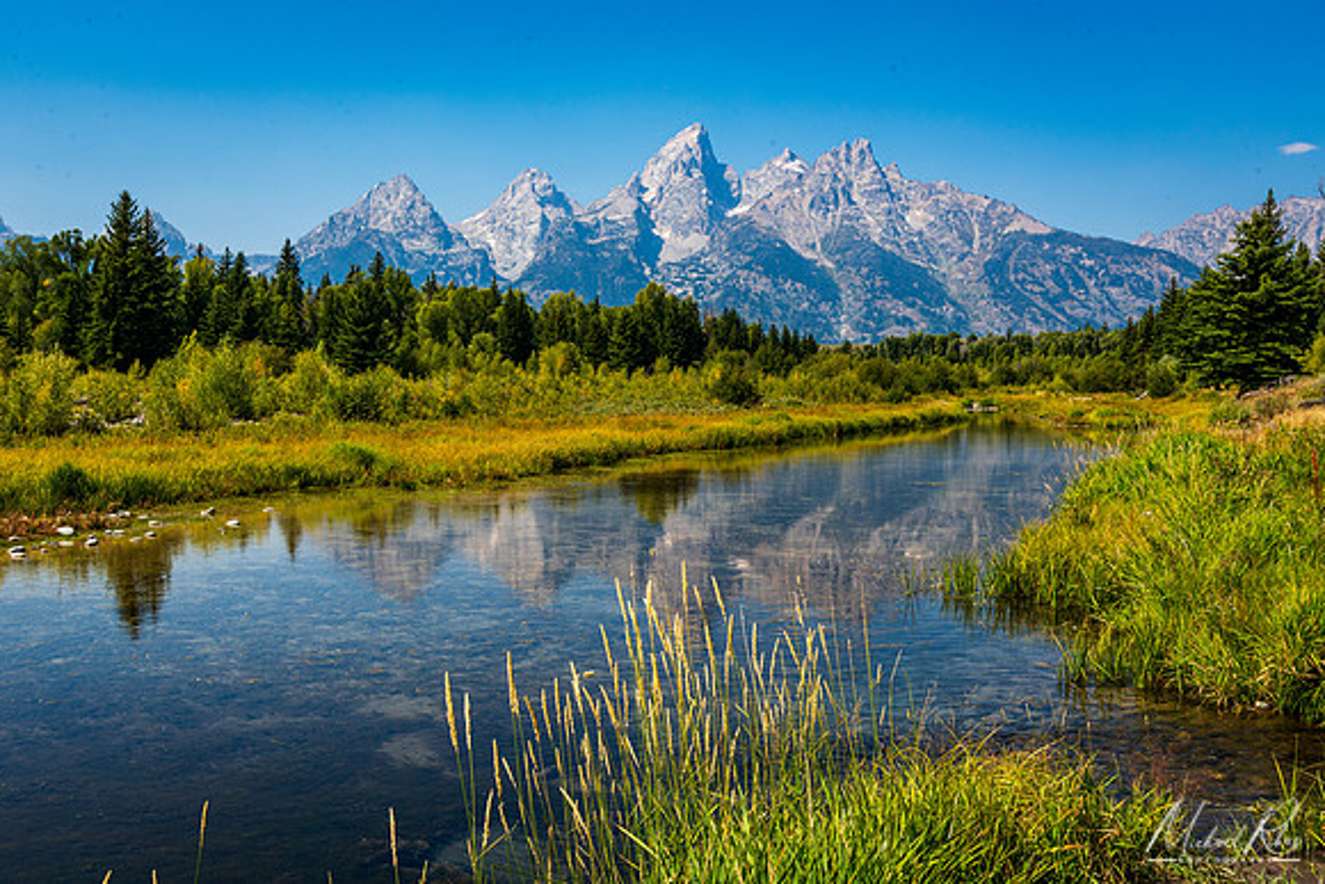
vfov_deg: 37.8
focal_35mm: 35
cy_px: 428
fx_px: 1292
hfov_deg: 54.3
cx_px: 641
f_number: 13
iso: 100
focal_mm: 34
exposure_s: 1/125
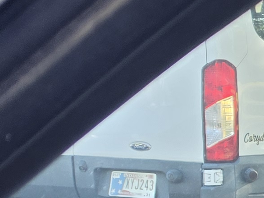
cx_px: 857
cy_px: 279
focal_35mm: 157
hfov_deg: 9.2
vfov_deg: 9.2
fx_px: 1197
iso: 50
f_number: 1.4
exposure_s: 1/180
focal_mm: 6.5
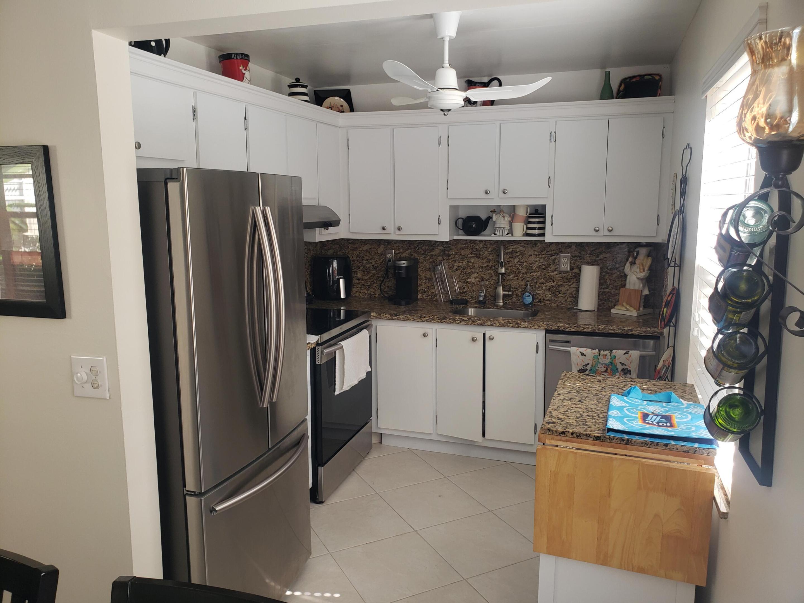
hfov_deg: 67.3
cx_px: 402
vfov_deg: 53.1
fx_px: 604
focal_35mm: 26
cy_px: 302
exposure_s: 1/60
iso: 80
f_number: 2.4
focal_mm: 4.3
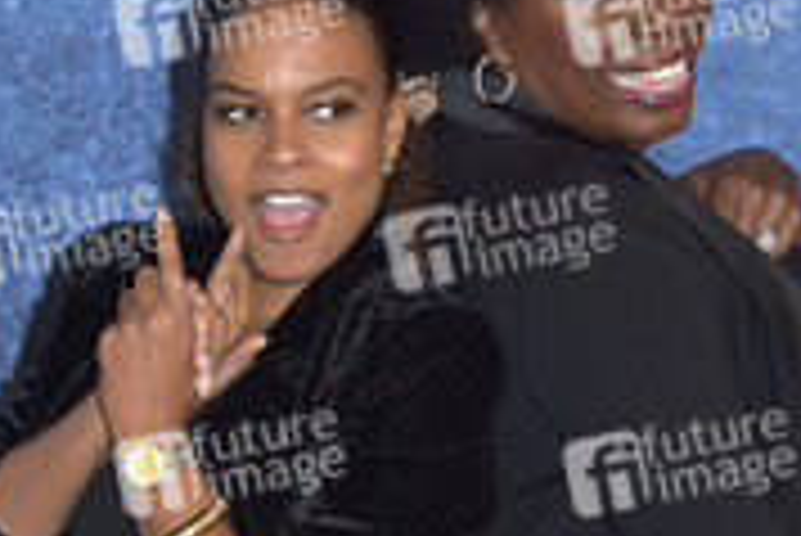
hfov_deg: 11.3
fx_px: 4053
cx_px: 558
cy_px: 351
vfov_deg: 7.6
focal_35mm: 182
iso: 400
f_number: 6.3
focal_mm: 72
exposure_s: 1/250
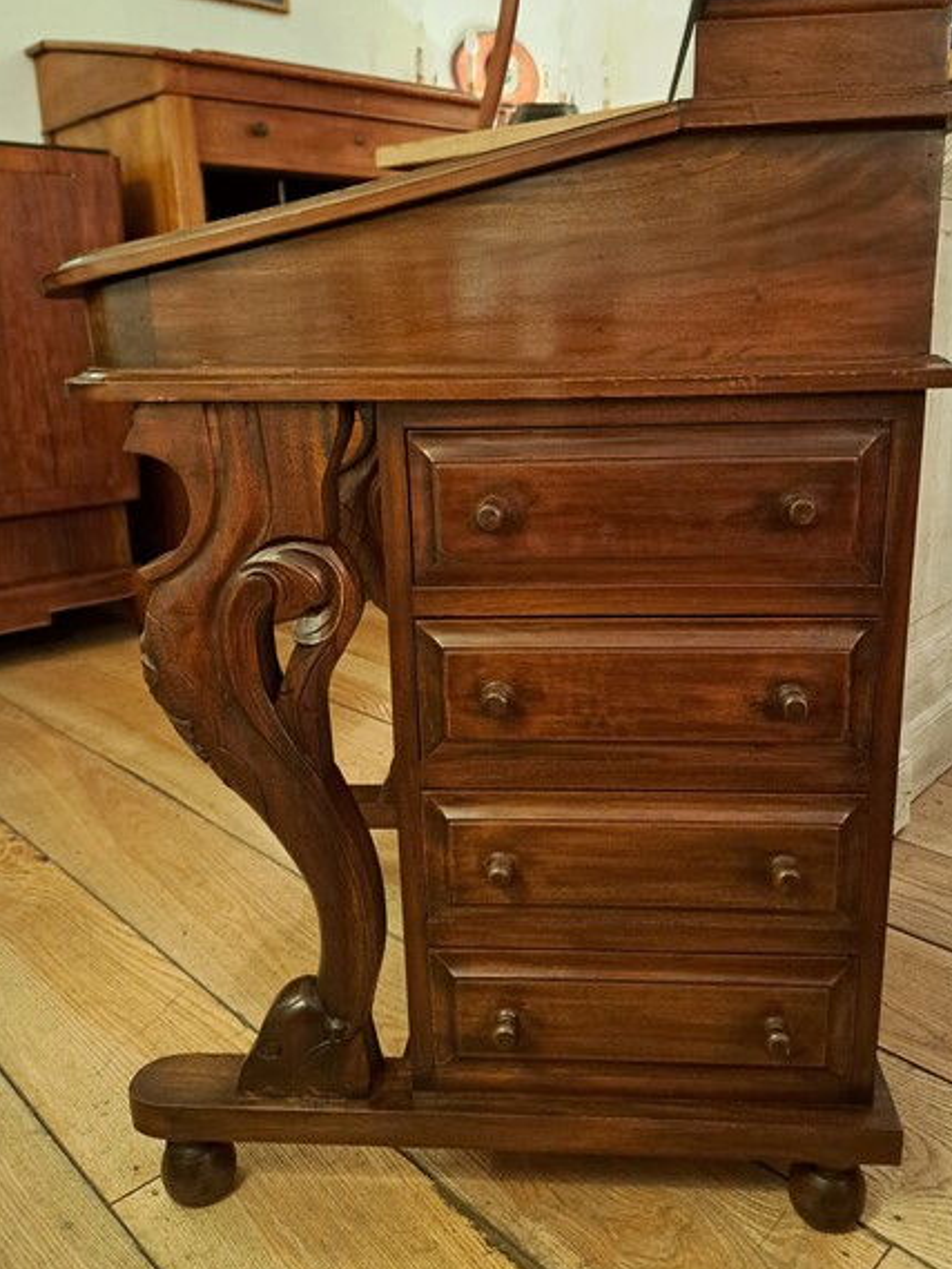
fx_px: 990
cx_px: 533
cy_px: 600
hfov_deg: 51.3
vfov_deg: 65.3
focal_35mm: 27
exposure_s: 1/25
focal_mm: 5.23
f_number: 1.8
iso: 500
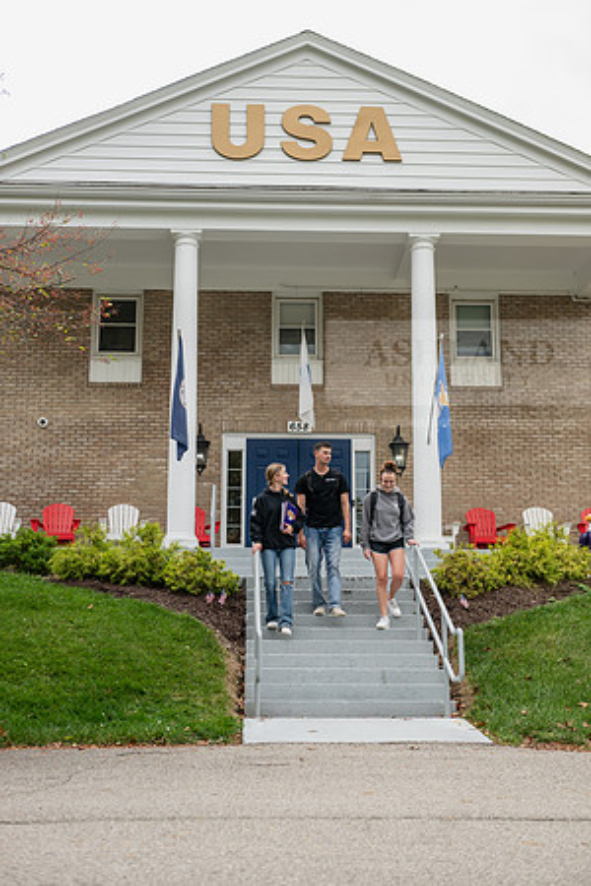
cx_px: 296
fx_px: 1182
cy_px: 443
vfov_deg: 41.1
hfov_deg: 28.1
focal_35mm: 48
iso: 250
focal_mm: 48
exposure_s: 1/800
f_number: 4
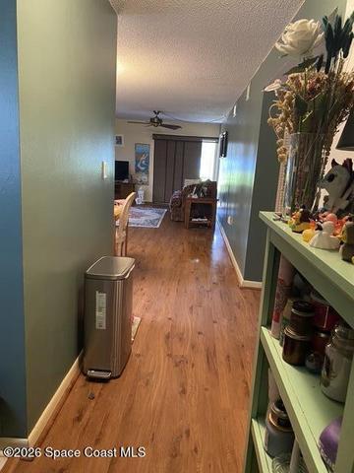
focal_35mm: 26
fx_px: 355
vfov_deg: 67.3
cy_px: 236
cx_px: 177
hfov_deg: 53.1
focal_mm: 4.25
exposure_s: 1/40
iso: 320
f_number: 1.8
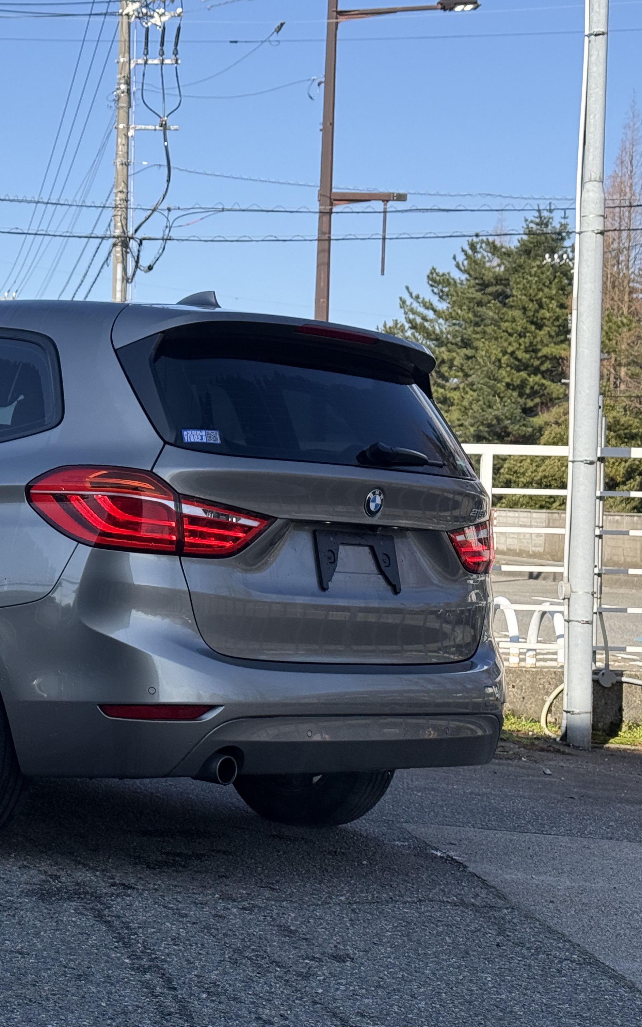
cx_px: -37
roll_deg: -1.4
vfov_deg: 30.2
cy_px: 514
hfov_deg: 18.5
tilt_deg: -0.2
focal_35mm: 68
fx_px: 1903
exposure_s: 1/3534
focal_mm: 6.76
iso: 80
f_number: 1.78
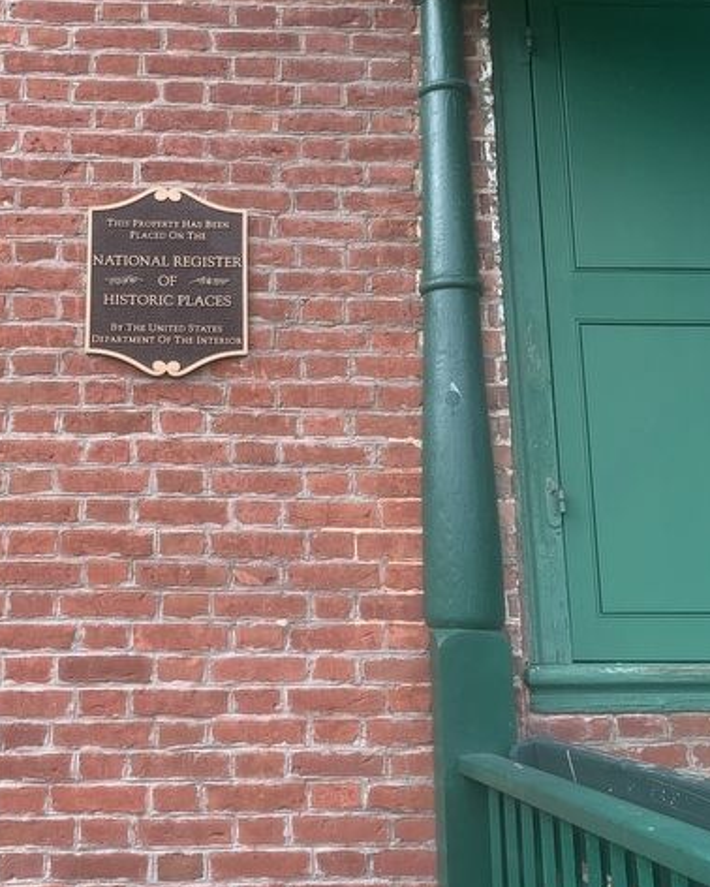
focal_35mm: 43
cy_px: 372
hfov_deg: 34.3
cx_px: 186
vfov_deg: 42.7
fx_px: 1129
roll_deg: -0.9
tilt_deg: +13.4
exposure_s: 1/385
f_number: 1.8
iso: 25
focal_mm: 4.25
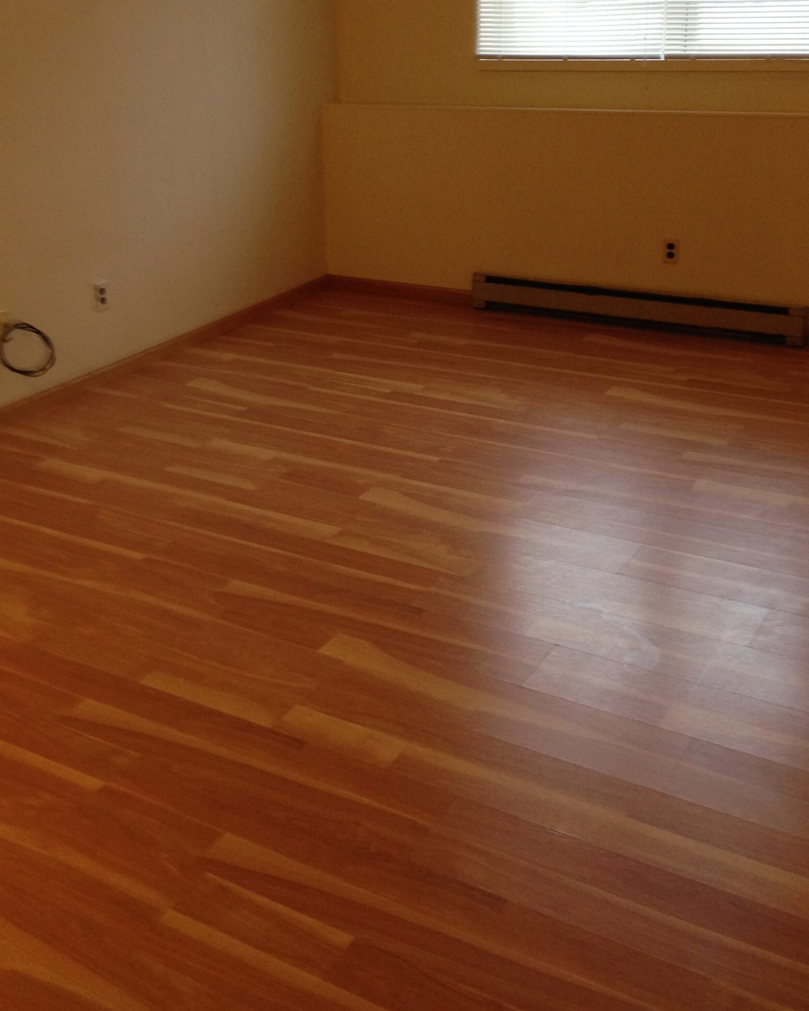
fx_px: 1257
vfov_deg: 43.4
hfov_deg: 35.7
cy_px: 372
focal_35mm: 42
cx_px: 372
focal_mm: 4.12
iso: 160
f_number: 2.4
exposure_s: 1/20
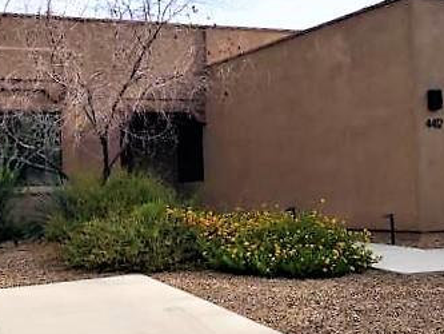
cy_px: 154
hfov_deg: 34.3
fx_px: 719
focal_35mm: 56
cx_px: 225
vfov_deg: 26.1
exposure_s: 1/3001
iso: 50
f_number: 1.5
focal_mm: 4.3
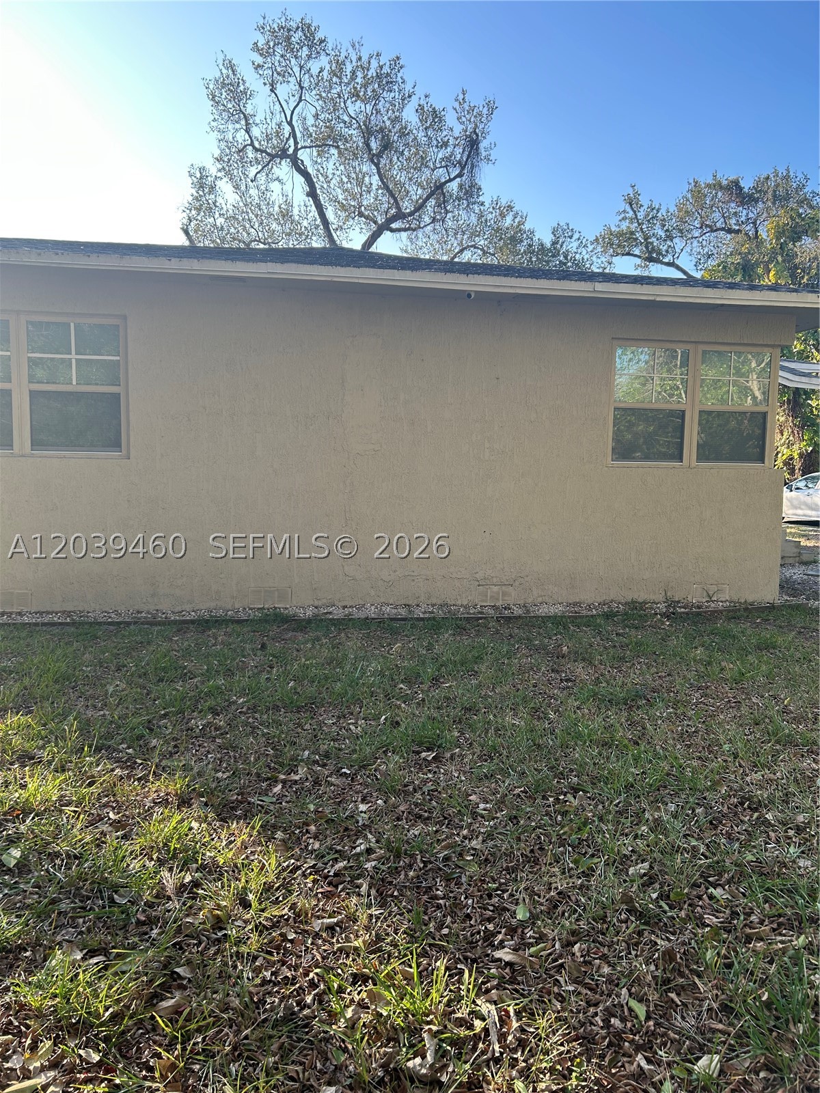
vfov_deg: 67.3
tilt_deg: -4.8
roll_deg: -1.3
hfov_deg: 53.1
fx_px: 821
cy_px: 546
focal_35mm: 26
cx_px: 410
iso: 50
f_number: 1.5
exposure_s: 1/632
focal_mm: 5.7
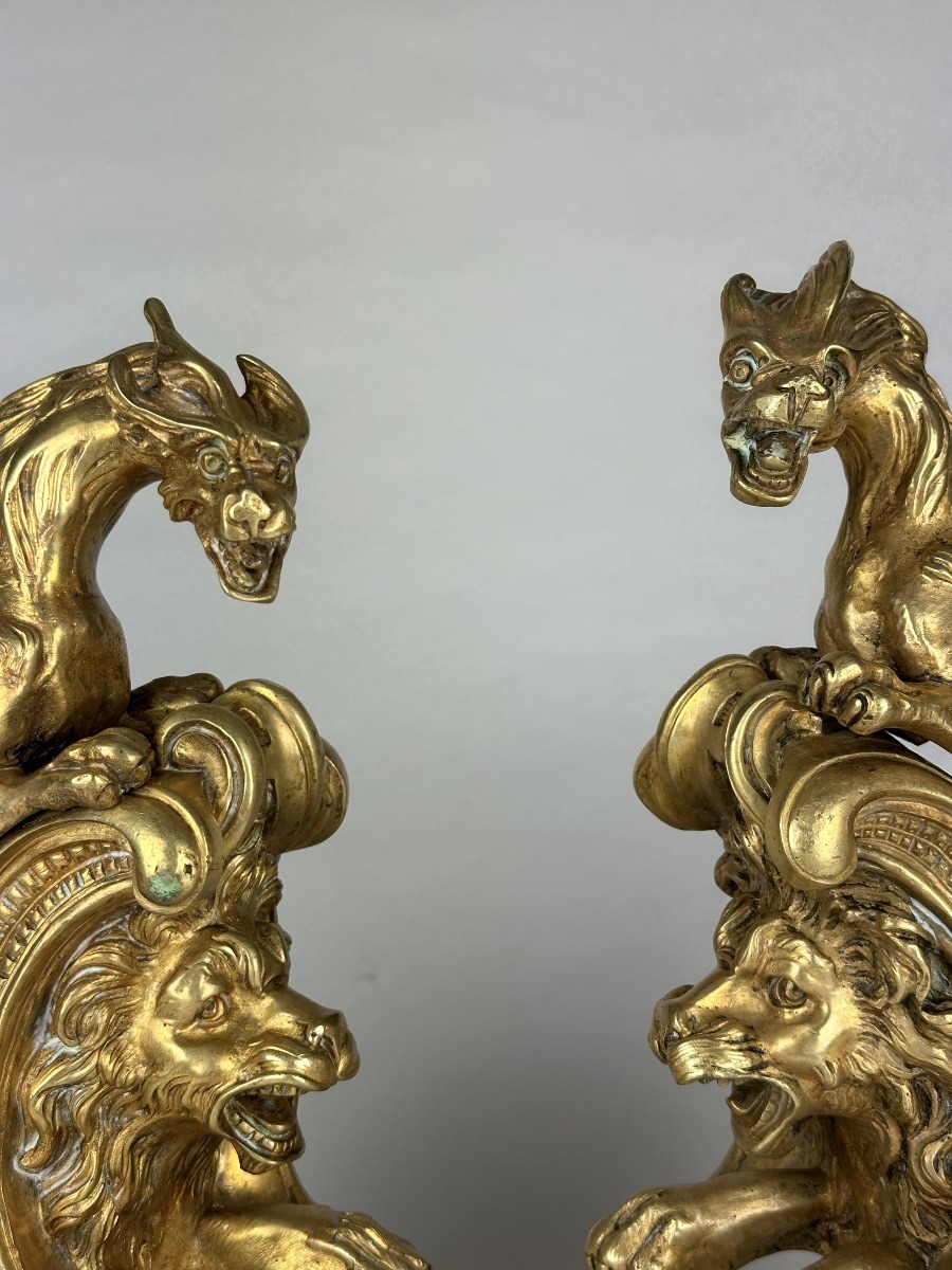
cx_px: 476
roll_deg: +1.0
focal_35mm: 48
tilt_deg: -8.0
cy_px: 635
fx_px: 1760
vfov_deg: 39.7
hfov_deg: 30.3
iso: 50
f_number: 1.78
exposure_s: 1/100
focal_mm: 6.86
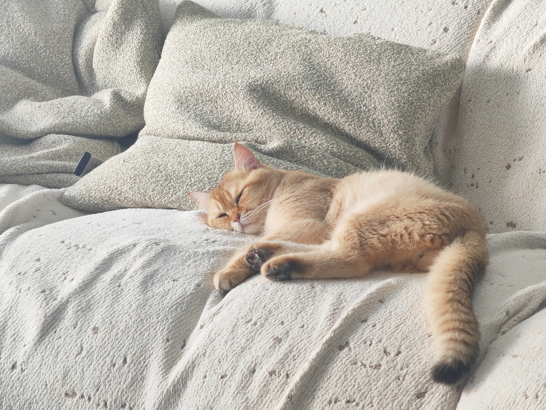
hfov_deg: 19.1
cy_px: 205
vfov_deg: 14.4
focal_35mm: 103
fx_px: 1625
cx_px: 273
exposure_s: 1/33
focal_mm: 8.67
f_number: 2.4
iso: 800
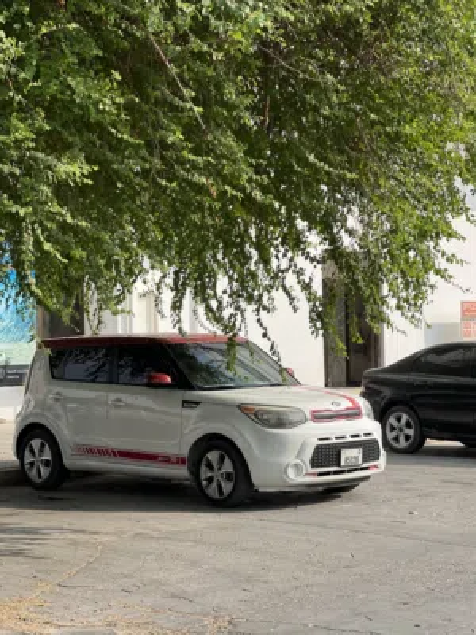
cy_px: 318
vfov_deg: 25.3
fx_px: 1412
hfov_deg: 19.1
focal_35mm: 77
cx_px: 238
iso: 32
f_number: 2.8
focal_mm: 9
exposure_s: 1/449
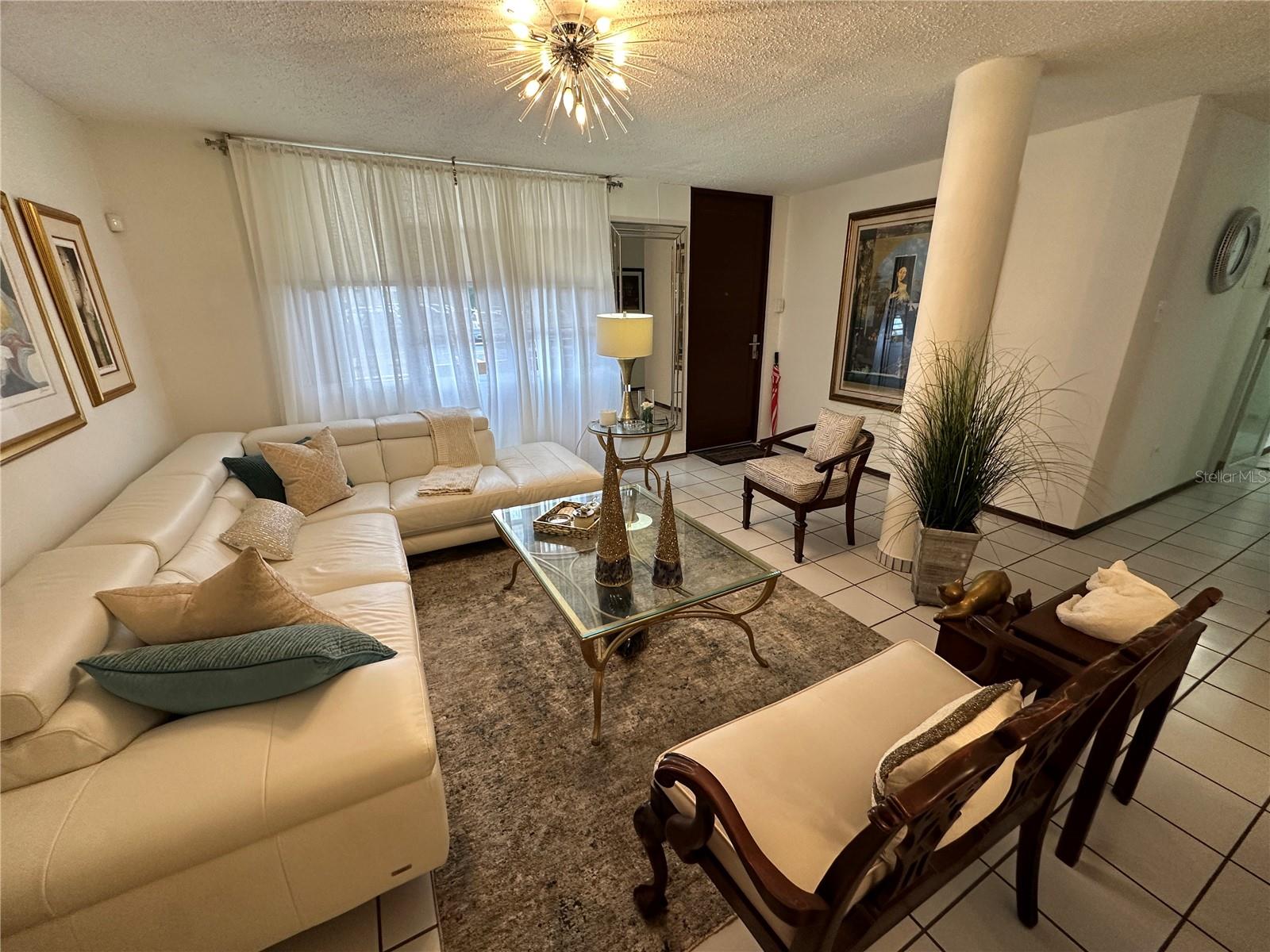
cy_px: 476
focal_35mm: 14
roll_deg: +0.7
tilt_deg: -19.4
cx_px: 635
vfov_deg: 85.7
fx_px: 514
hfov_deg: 102.1
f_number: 2.2
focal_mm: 2.22
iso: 200
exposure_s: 1/120
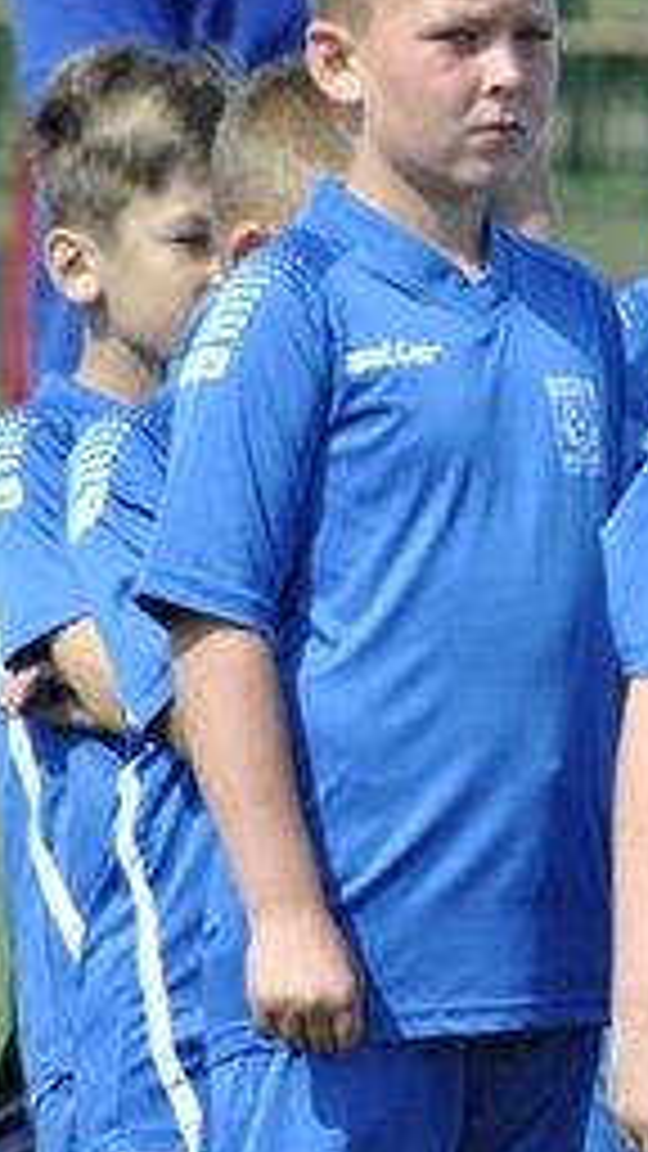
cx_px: 590
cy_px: 666
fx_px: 24407
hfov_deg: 1.5
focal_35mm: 799
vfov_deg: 2.7
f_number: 5.6
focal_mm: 200
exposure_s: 1/500
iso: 360
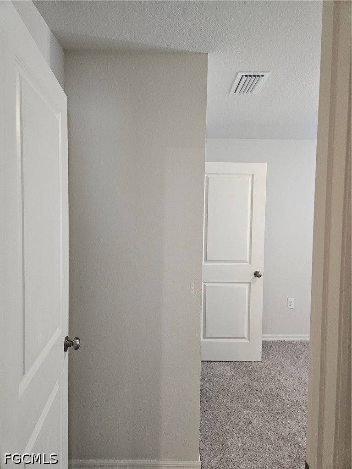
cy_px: 234
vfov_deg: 73.9
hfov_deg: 58.9
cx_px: 176
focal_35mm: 23
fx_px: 312
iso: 800
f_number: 1.8
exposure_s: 1/120
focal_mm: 5.4
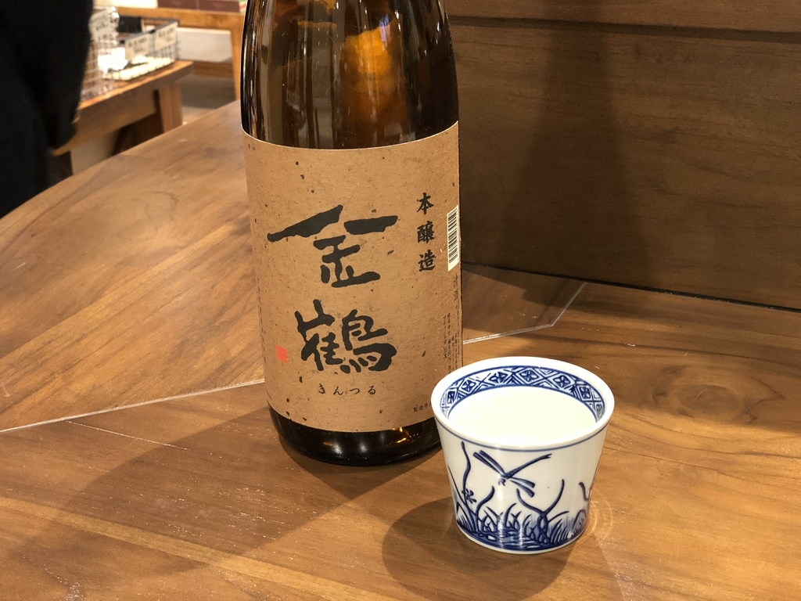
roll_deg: +3.3
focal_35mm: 52
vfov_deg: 28.0
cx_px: 400
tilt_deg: -23.5
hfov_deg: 36.8
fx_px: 1203
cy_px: 300
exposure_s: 1/17
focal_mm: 6
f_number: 2.4
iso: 160
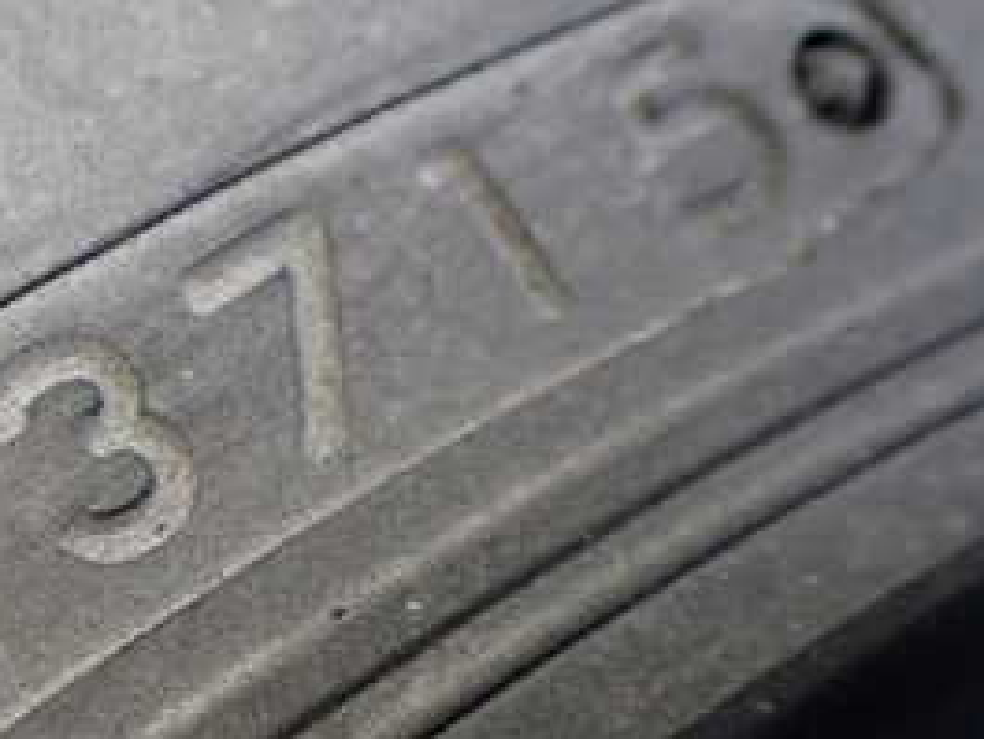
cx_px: 0
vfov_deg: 21.4
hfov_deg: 27.0
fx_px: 1934
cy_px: 568
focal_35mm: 68
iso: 250
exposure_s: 1/125
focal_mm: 5.4
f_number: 2.3
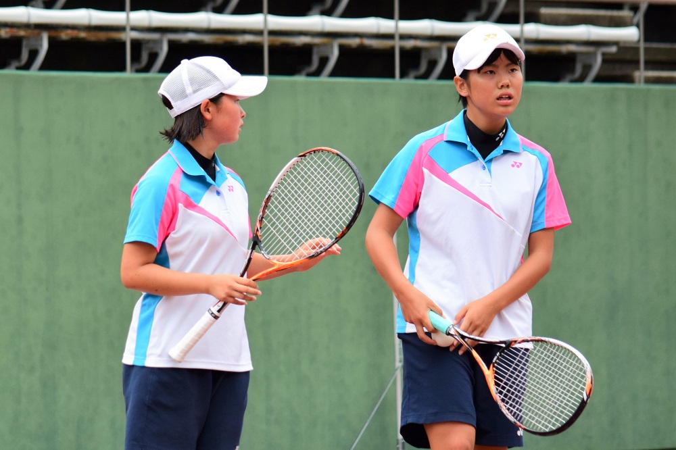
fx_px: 3379
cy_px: 225
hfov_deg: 11.4
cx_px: 338
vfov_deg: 7.6
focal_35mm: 180
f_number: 4.8
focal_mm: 120
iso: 500
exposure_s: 1/1250
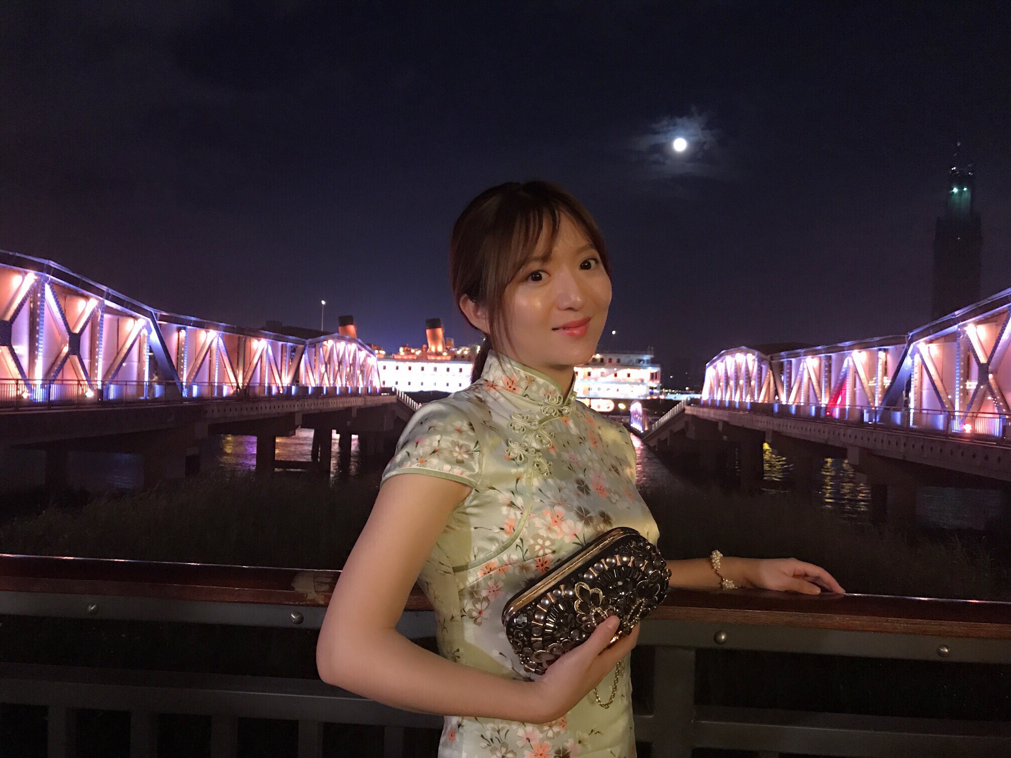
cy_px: 379
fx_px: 818
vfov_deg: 49.7
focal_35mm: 28
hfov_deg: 63.4
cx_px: 506
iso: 100
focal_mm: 3.99
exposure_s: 1/5
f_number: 1.8
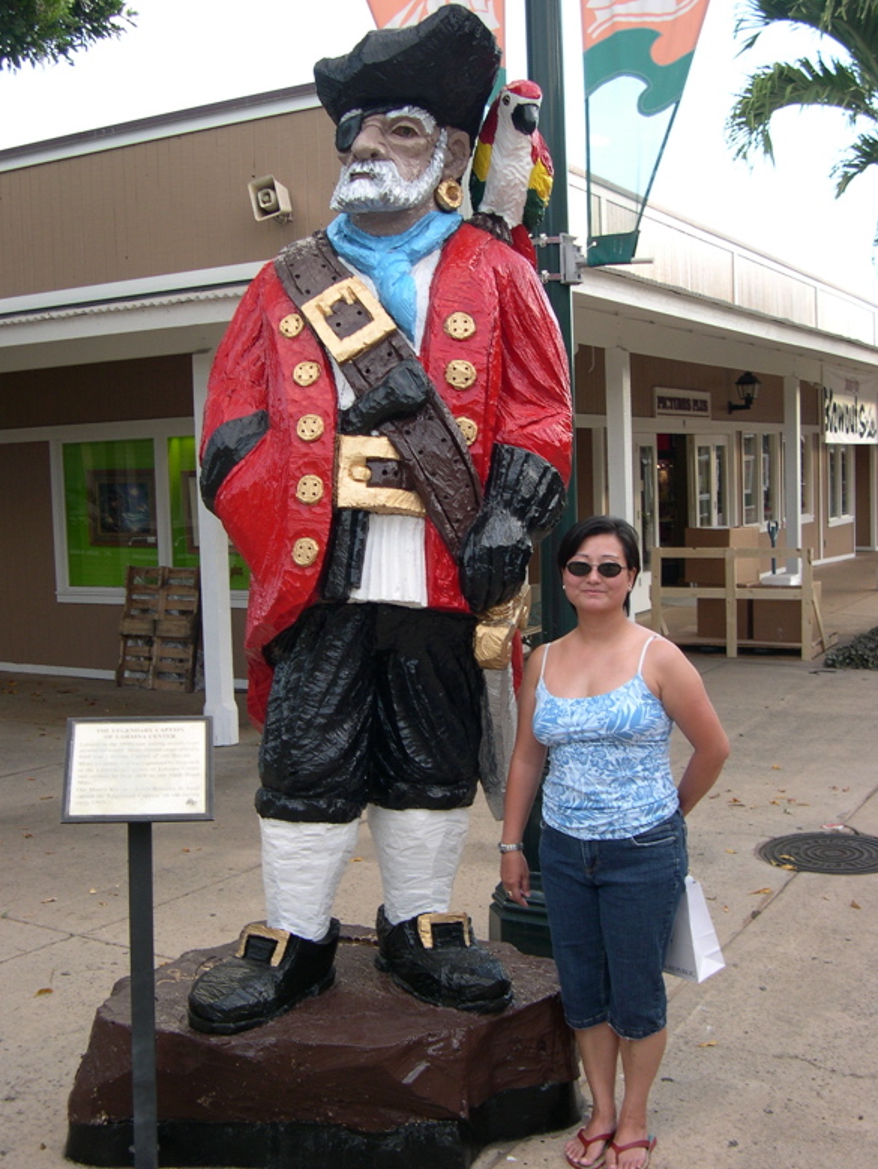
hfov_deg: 36.8
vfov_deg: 47.8
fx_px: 1318
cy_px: 591
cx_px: 449
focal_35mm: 39
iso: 100
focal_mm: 8
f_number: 2.8
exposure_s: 1/99.2
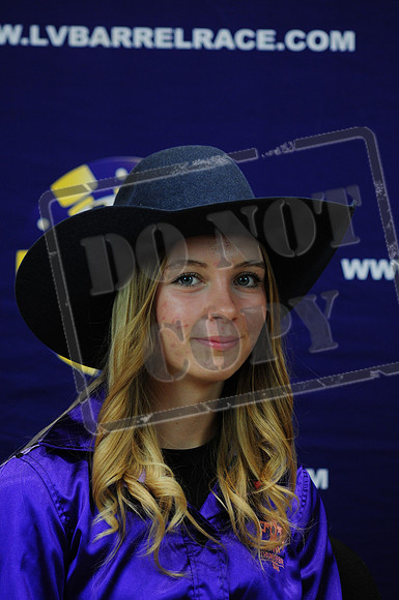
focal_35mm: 135
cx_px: 200
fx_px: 2251
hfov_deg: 10.1
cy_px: 300
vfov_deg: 15.2
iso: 640
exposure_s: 1/125
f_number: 4
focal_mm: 90
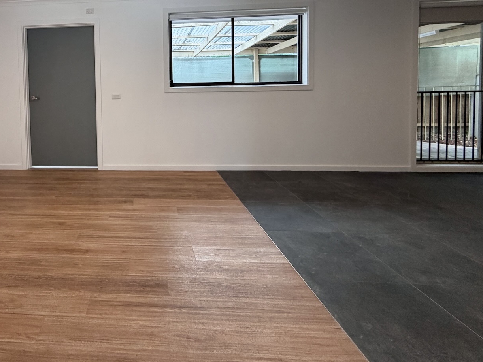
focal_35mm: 22
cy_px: 95
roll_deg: +2.1
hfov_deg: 70.8
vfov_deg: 58.2
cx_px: 116
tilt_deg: -2.3
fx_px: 307
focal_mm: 2.22
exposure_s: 1/100
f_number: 2.2
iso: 250
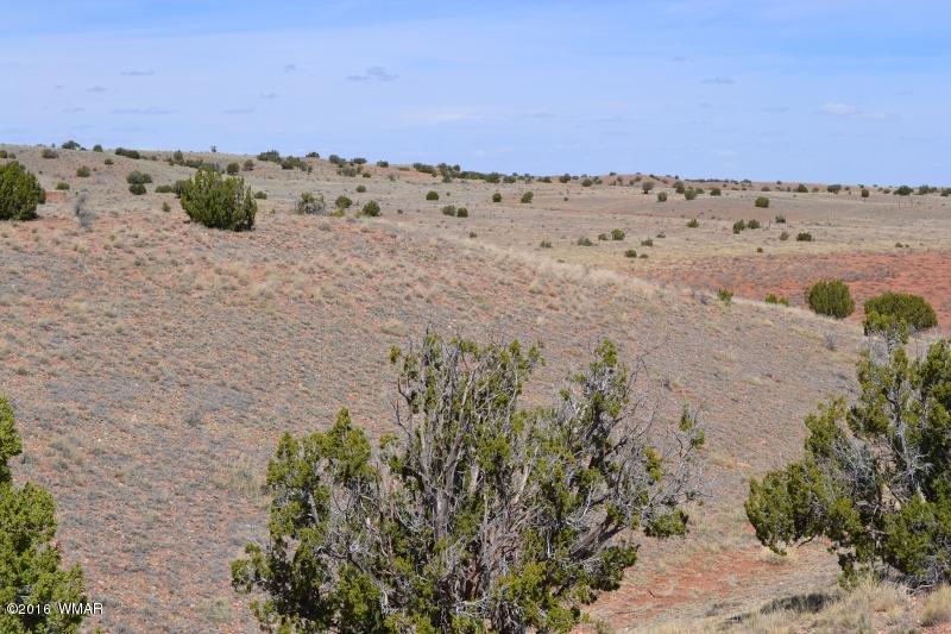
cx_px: 476
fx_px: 1585
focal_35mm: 60
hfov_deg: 33.4
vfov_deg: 22.6
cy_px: 317
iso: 100
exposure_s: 1/320
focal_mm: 40
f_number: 9
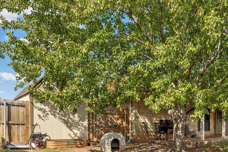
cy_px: 139
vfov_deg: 40.1
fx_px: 190
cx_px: 150
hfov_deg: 60.6
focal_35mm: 30
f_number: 8
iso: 200
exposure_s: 1/800
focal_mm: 16
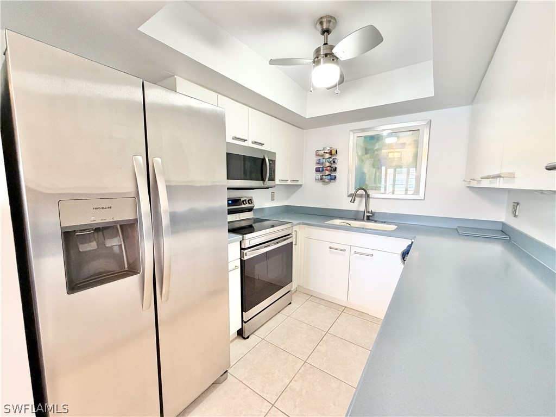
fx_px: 225
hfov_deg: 102.1
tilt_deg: -7.1
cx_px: 278
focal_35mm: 14
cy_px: 208
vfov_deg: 85.7
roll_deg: -0.1
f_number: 2.2
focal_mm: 2.22
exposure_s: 1/60
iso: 400
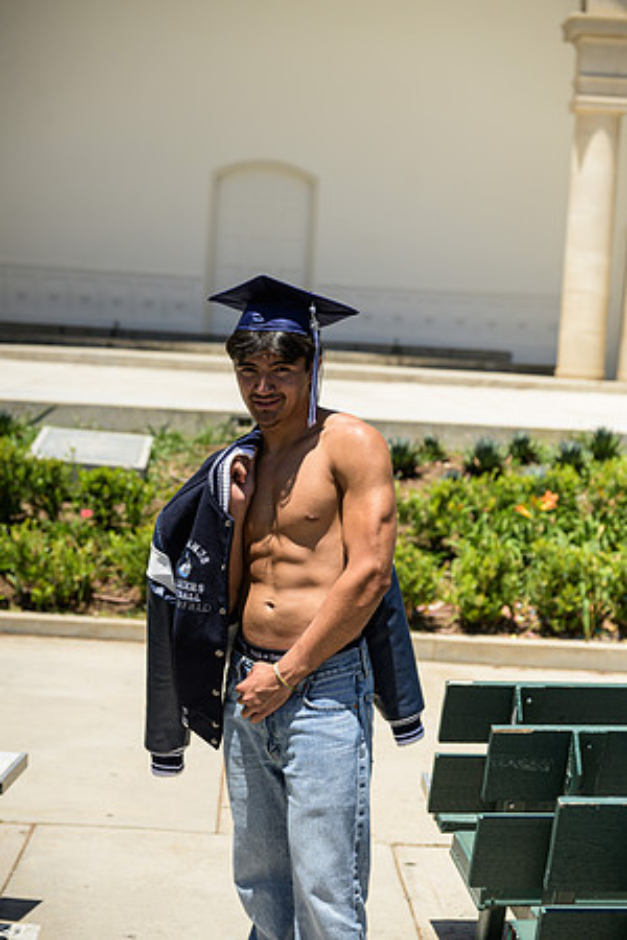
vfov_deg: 30.5
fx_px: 1724
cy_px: 470
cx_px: 314
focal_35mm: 66
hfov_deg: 20.6
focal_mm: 66
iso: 800
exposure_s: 1/6400
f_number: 4
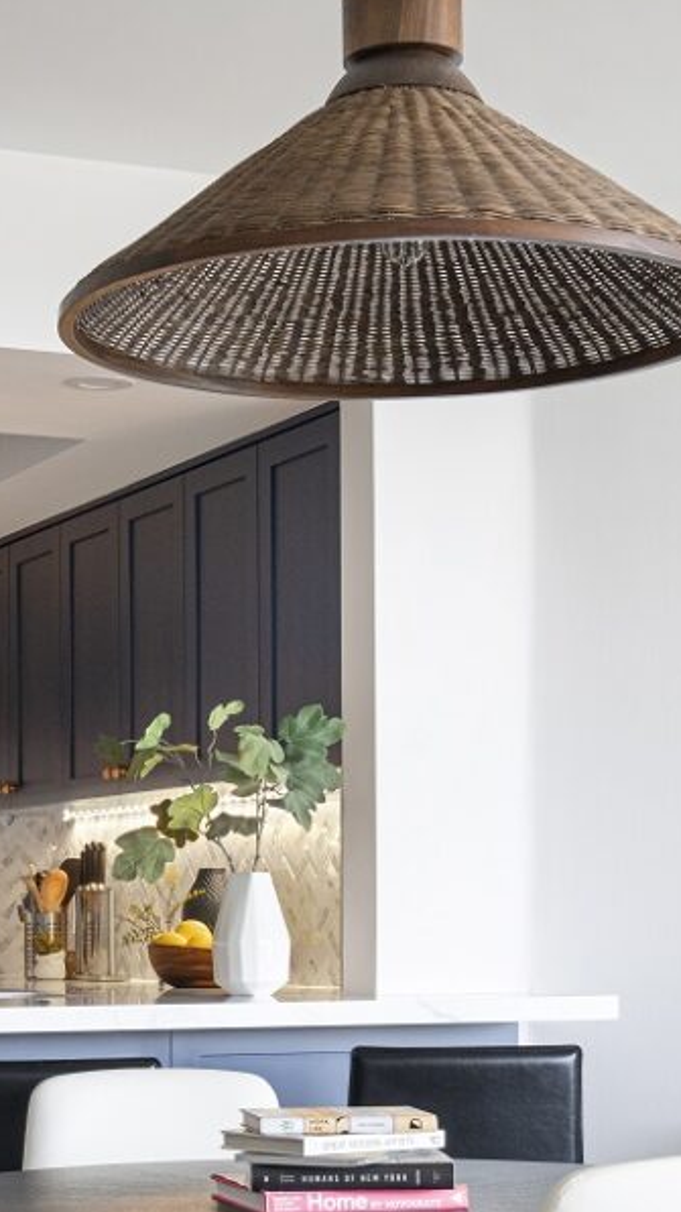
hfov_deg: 16.4
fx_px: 2345
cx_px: 140
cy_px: 990
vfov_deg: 28.3
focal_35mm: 73
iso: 320
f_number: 10
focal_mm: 24.5
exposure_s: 1/5
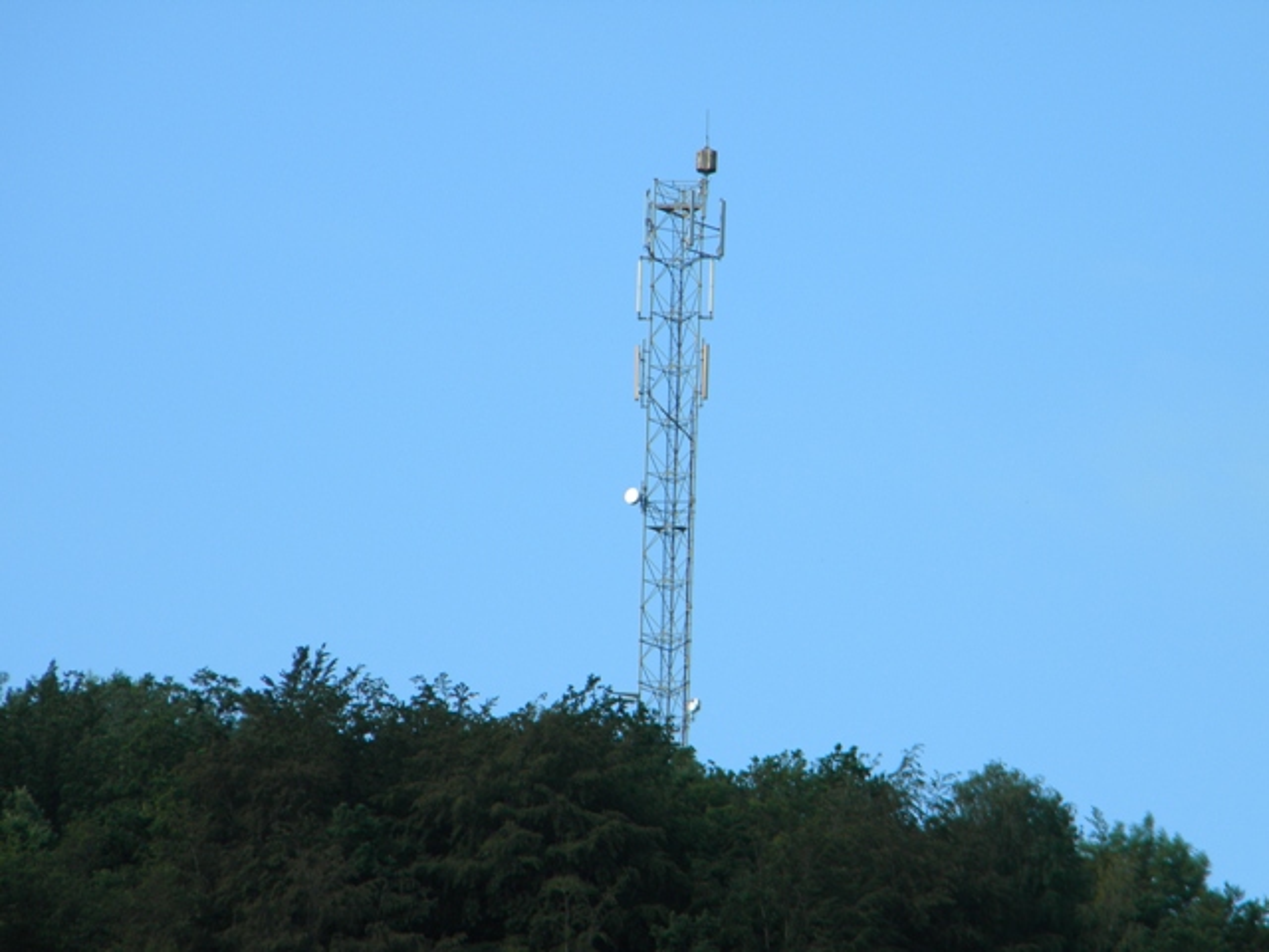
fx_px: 15177
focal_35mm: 414
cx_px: 634
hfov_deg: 4.8
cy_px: 476
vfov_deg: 3.6
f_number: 5.4
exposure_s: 1/270
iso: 80
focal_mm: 75
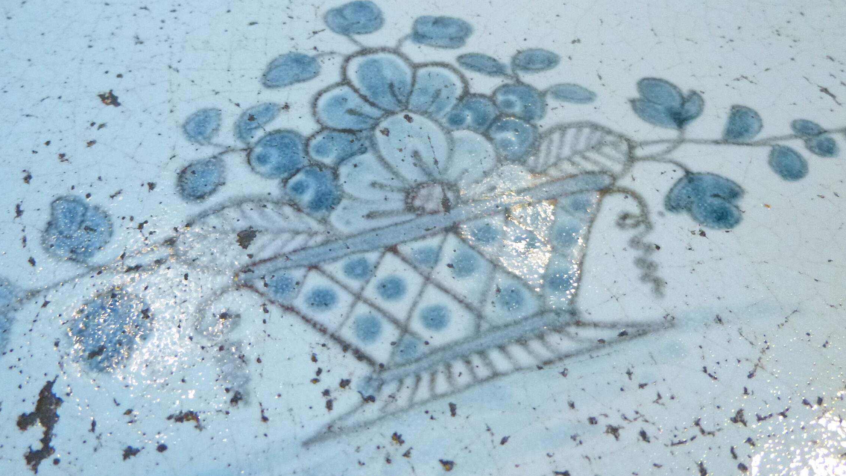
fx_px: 695
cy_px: 174
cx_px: 396
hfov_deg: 62.6
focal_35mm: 31
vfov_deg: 37.5
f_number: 3.1
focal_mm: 4.5
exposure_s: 1/20
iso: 400
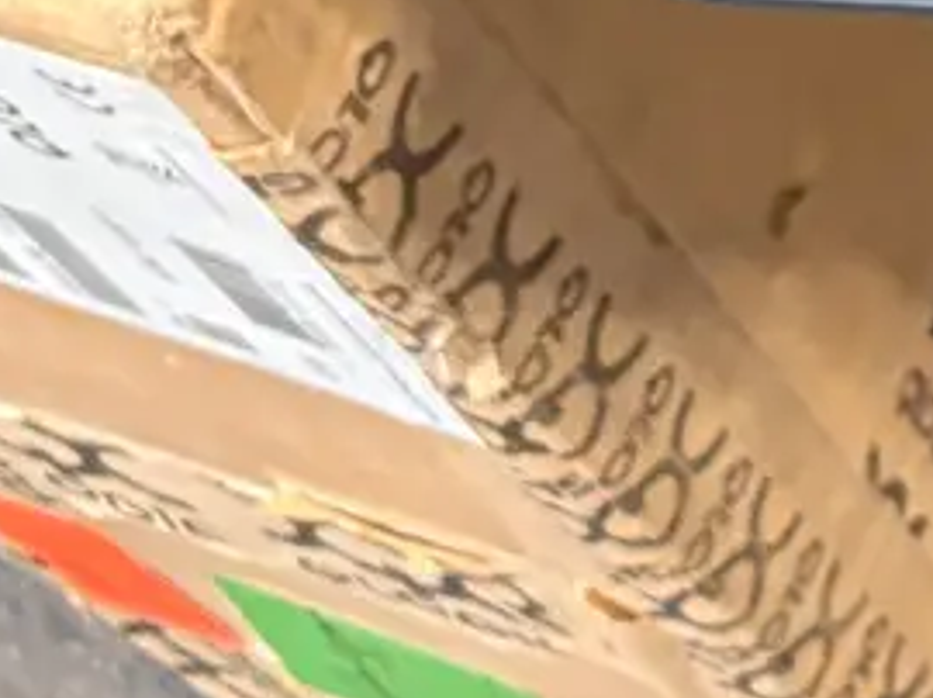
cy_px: -1030
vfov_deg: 7.4
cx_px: 2163
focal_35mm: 185
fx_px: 4982
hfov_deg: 9.6
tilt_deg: -54.2
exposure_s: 1/50
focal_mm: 5.96
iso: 400
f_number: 1.6
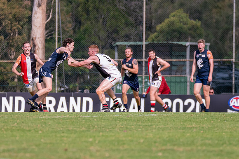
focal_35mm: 527
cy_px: 74
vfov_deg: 2.6
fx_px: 3499
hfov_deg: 3.9
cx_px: 107
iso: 800
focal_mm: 300
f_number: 6.3
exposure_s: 1/2500
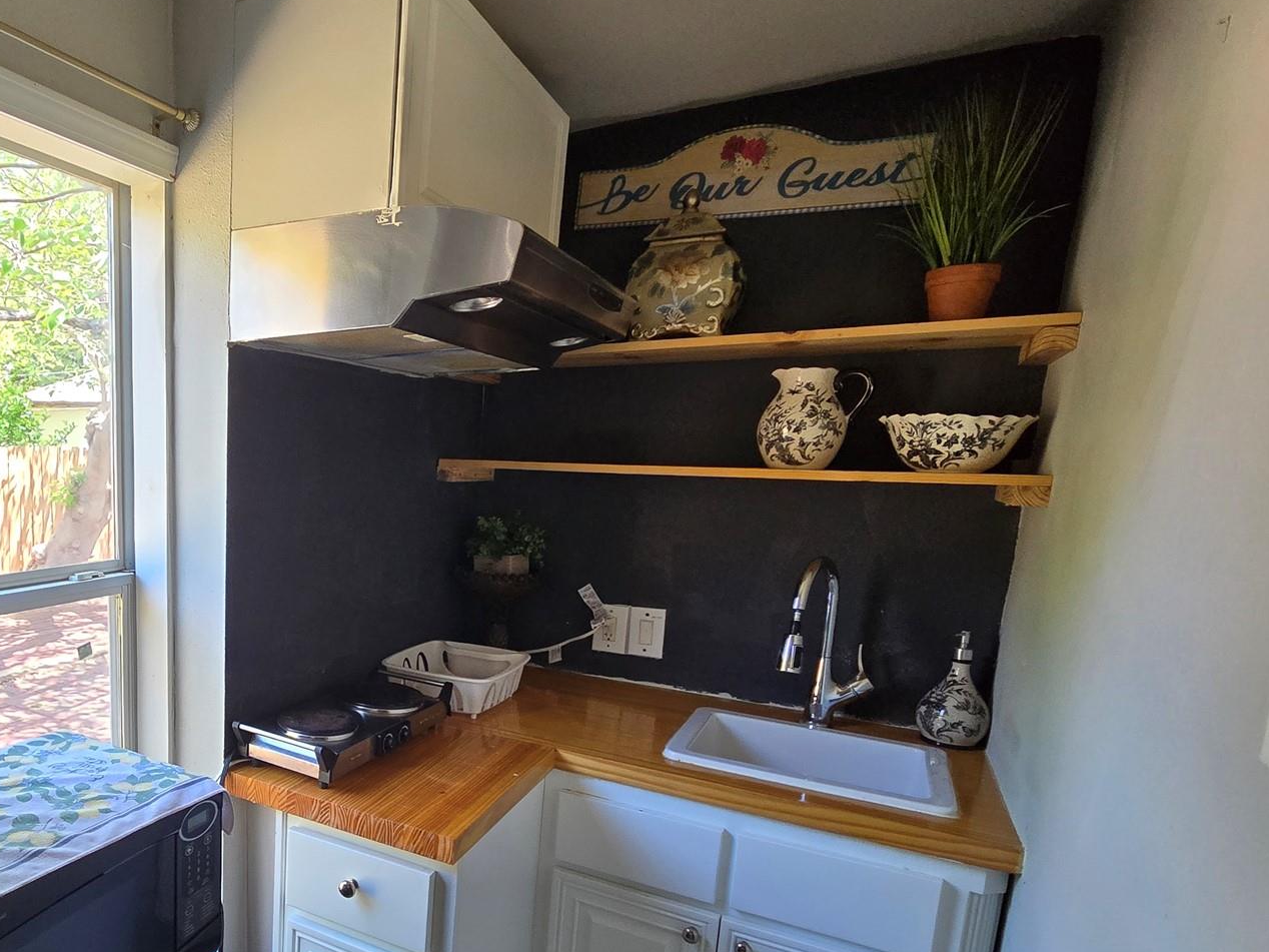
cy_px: 594
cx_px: 296
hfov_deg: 72.7
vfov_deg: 62.6
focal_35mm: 21
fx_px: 770
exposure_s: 1/100
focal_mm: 2.2
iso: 250
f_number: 2.2
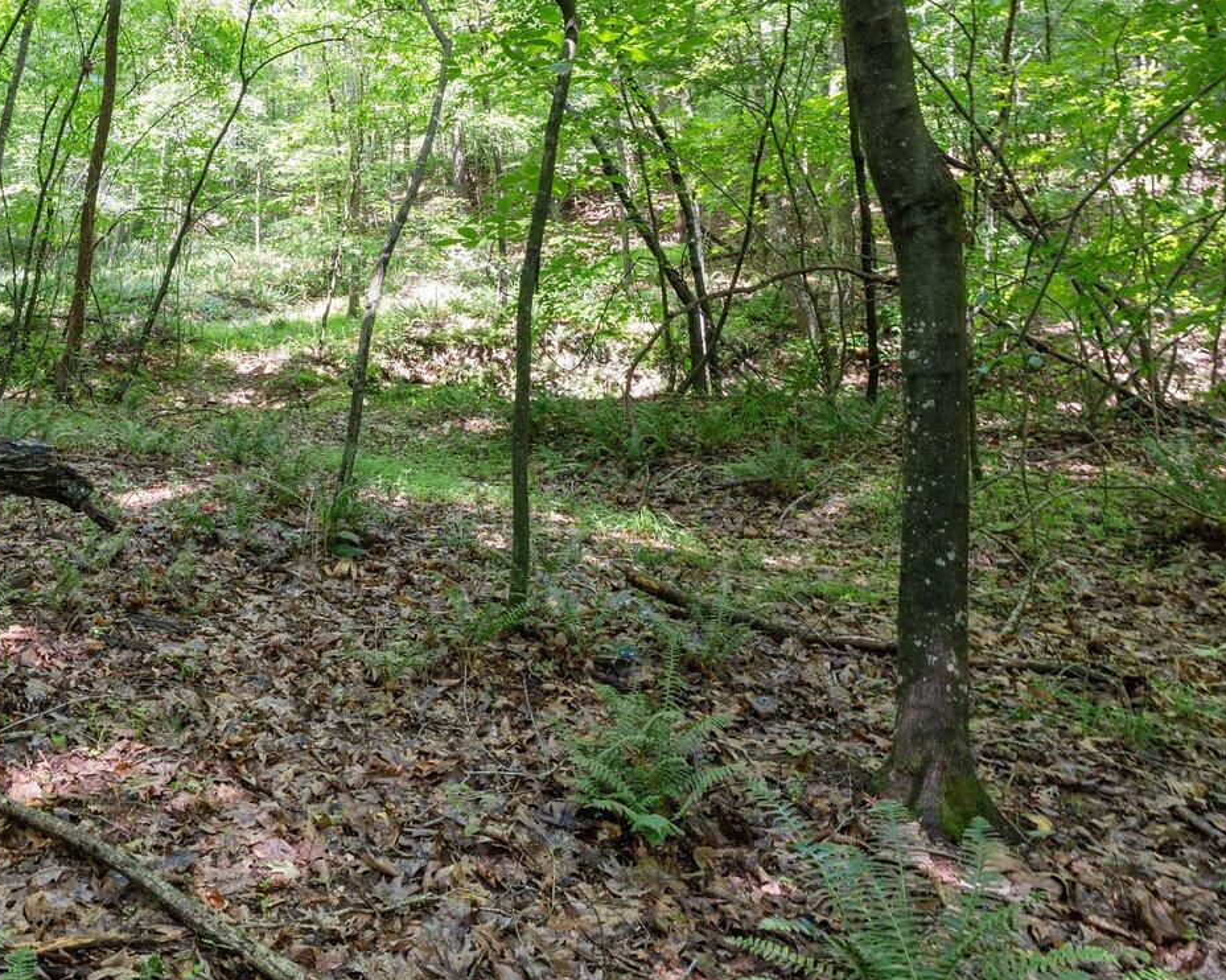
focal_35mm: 29
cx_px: 152
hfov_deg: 53.8
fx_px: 1052
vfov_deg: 46.8
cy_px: 172
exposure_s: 1/8
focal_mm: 14
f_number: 7.1
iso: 200
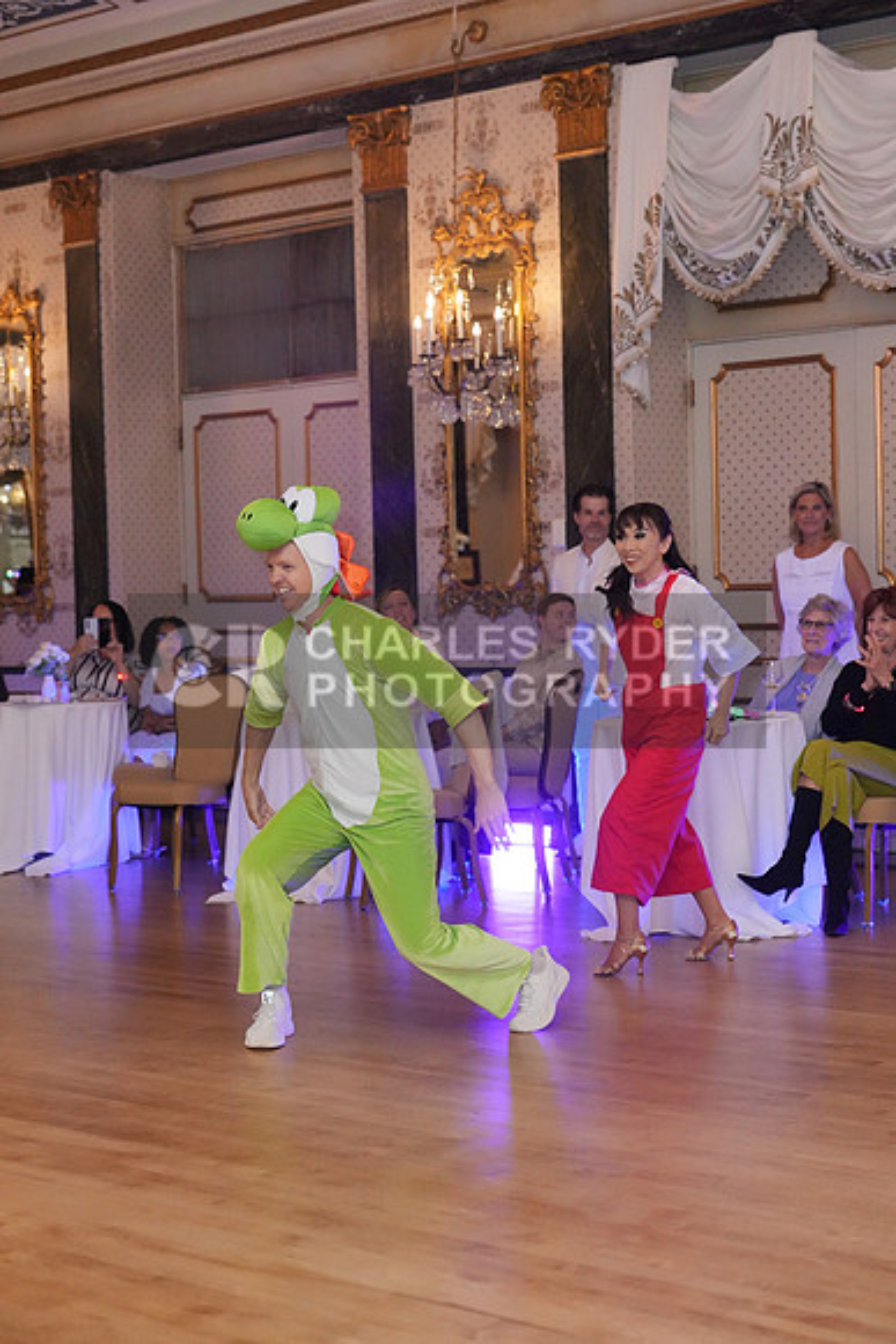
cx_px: 448
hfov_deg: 22.6
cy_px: 672
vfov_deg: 33.4
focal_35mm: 60
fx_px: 2238
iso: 8000
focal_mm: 60
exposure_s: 1/250
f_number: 3.2
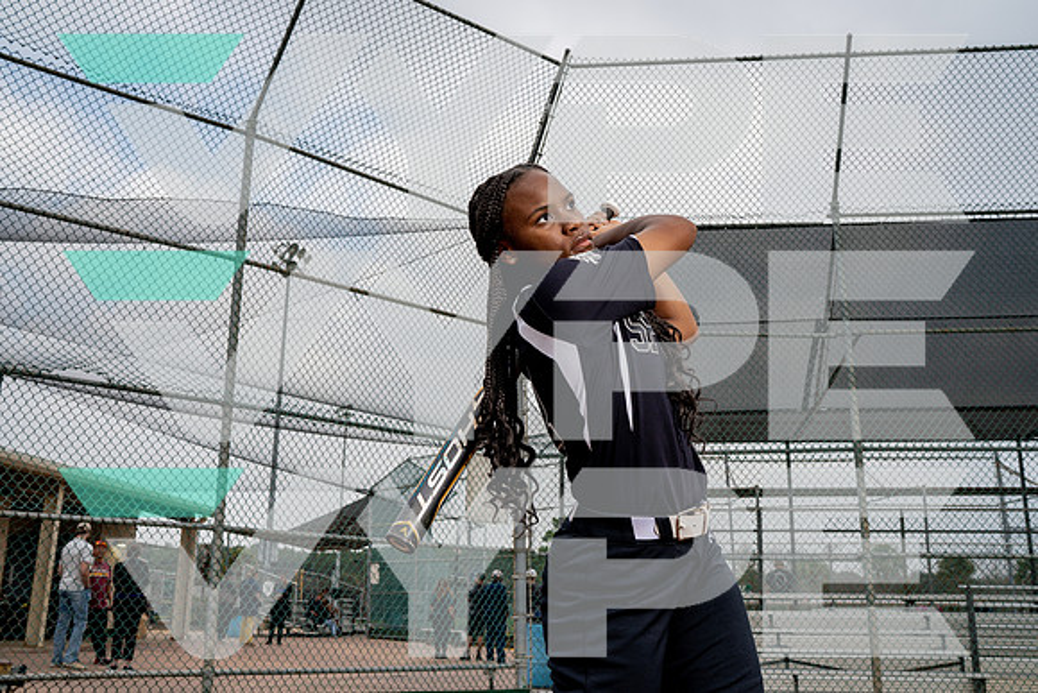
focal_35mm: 35
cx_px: 519
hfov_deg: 54.4
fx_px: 1009
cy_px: 346
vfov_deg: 37.9
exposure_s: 1/250
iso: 125
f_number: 8
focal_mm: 35
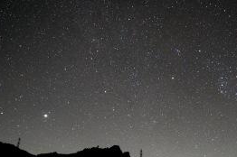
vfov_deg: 32.3
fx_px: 270
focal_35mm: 41
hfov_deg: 47.0
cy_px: 106
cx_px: 149
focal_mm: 24
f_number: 2.8
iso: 12800
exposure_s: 4
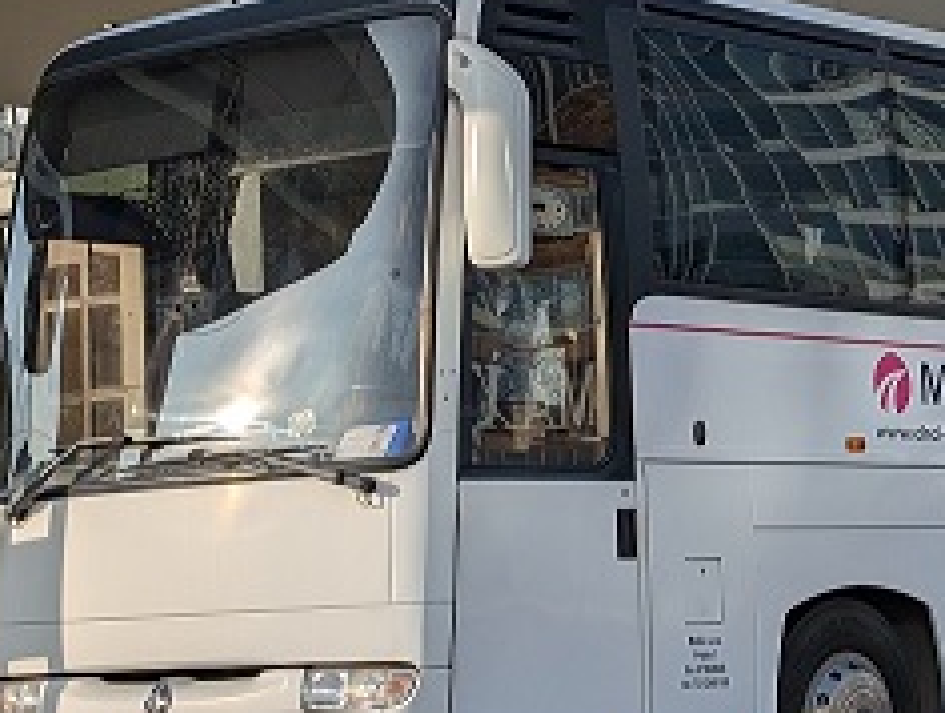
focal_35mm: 104
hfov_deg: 18.5
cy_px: 439
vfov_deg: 14.3
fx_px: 2845
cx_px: 897
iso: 17
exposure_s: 1/1957
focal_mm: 6.9
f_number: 1.68
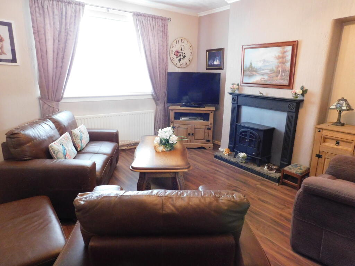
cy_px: 133
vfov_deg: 58.9
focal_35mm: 23
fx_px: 236
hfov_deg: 73.9
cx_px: 178
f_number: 3
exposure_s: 1/8
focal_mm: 4
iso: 800
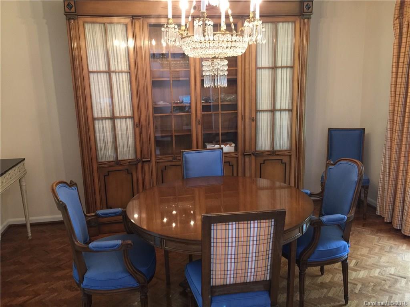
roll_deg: +1.4
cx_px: 205
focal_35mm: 29
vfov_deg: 48.2
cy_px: 154
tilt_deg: -11.8
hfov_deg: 61.7
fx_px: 343
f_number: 2.2
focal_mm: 4.15
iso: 125
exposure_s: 1/15
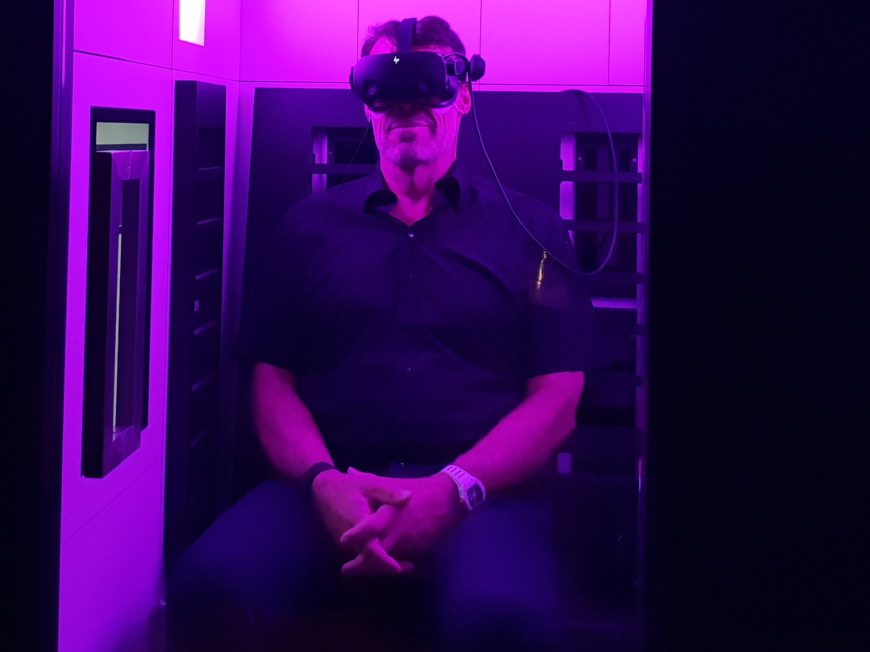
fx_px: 1256
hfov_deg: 37.8
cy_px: 138
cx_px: 295
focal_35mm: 50
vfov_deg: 28.5
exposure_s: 1/100
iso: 200
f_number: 1.5
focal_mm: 4.3
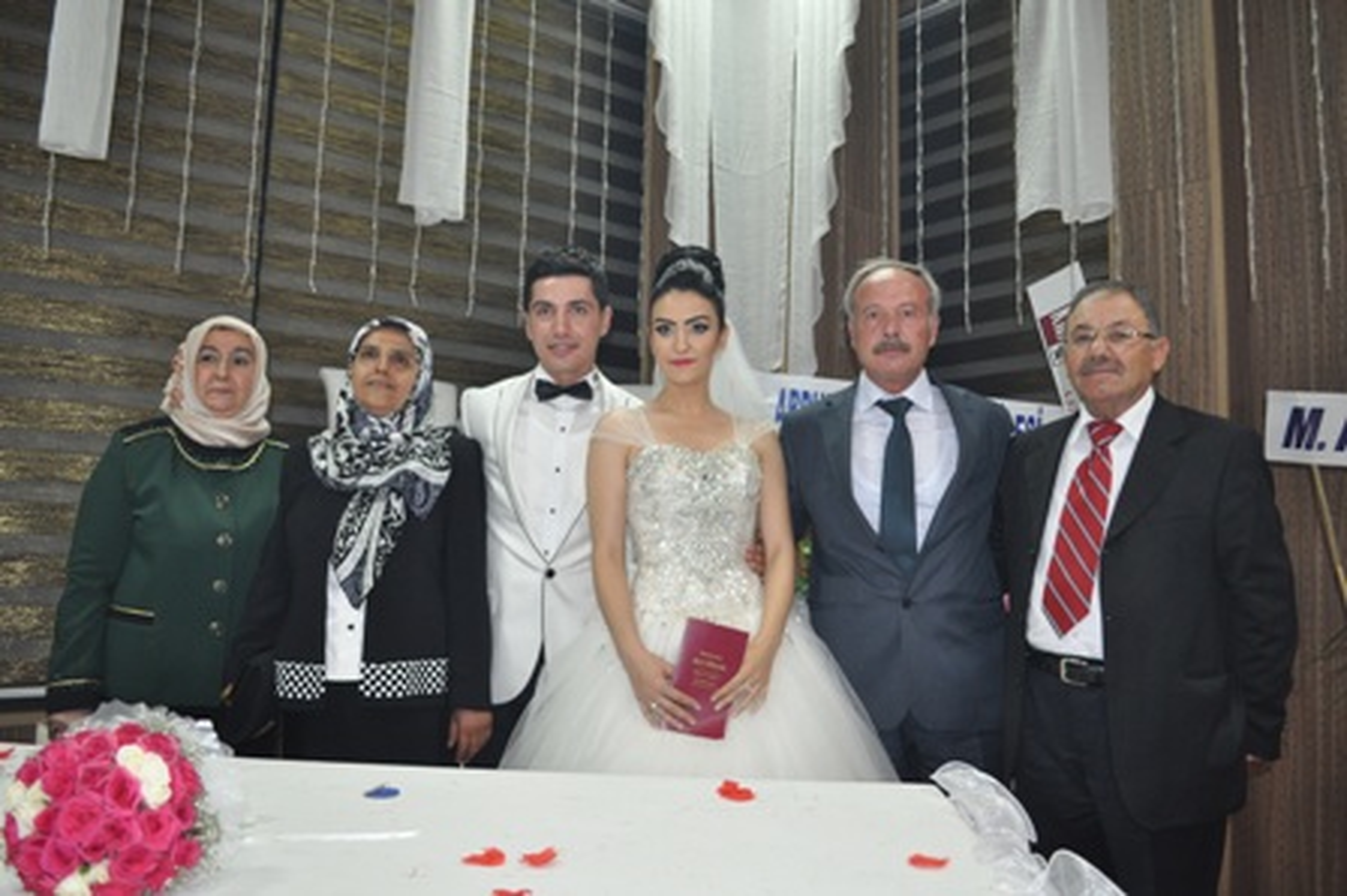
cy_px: 448
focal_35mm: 27
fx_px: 1009
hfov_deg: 67.4
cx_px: 674
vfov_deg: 47.9
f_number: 3.5
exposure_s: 1/60
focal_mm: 18
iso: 800
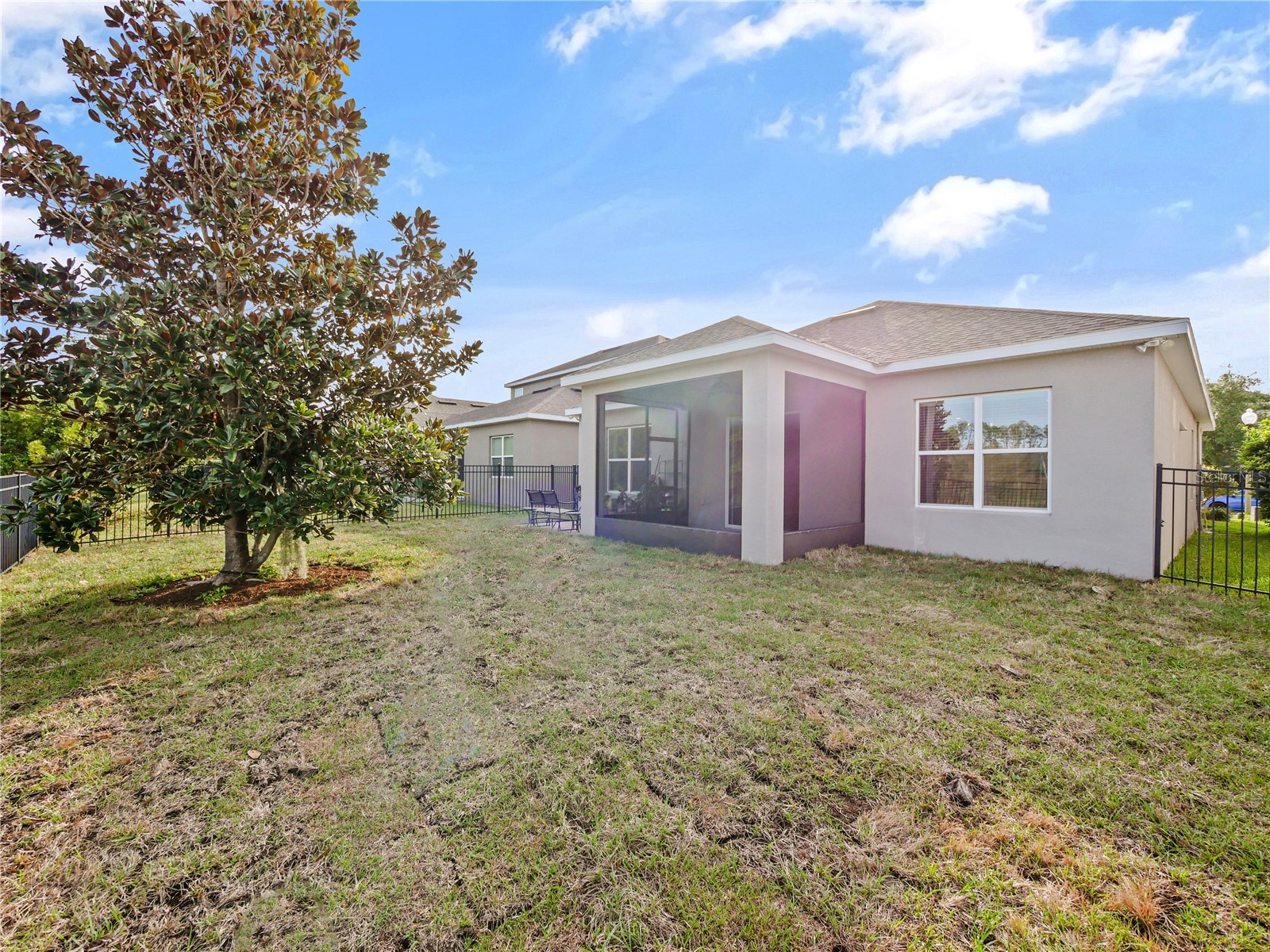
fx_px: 514
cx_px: 635
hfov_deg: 102.1
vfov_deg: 85.7
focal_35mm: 14
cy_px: 476
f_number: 5.6
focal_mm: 7
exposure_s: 1/250
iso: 200
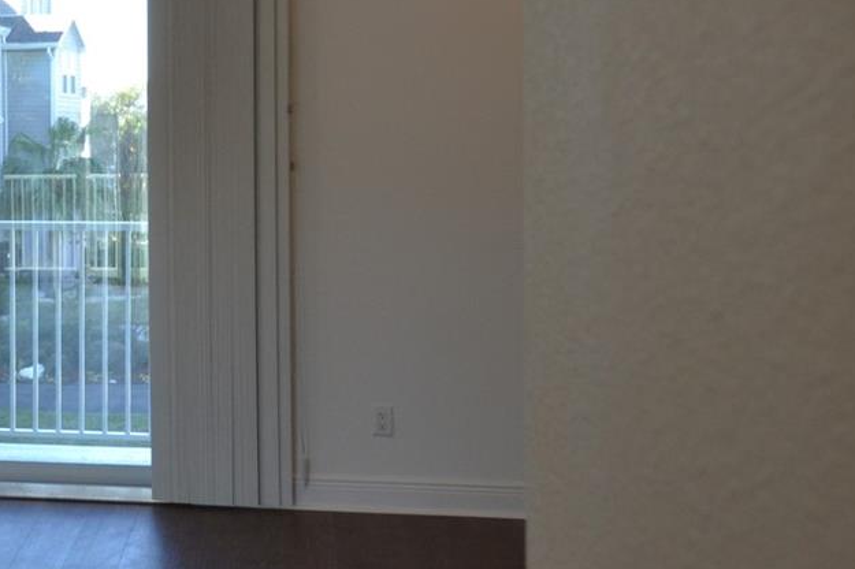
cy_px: 150
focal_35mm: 65
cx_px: -1
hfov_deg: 28.9
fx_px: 1550
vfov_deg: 20.7
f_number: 5
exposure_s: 1/100
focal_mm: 17
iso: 400
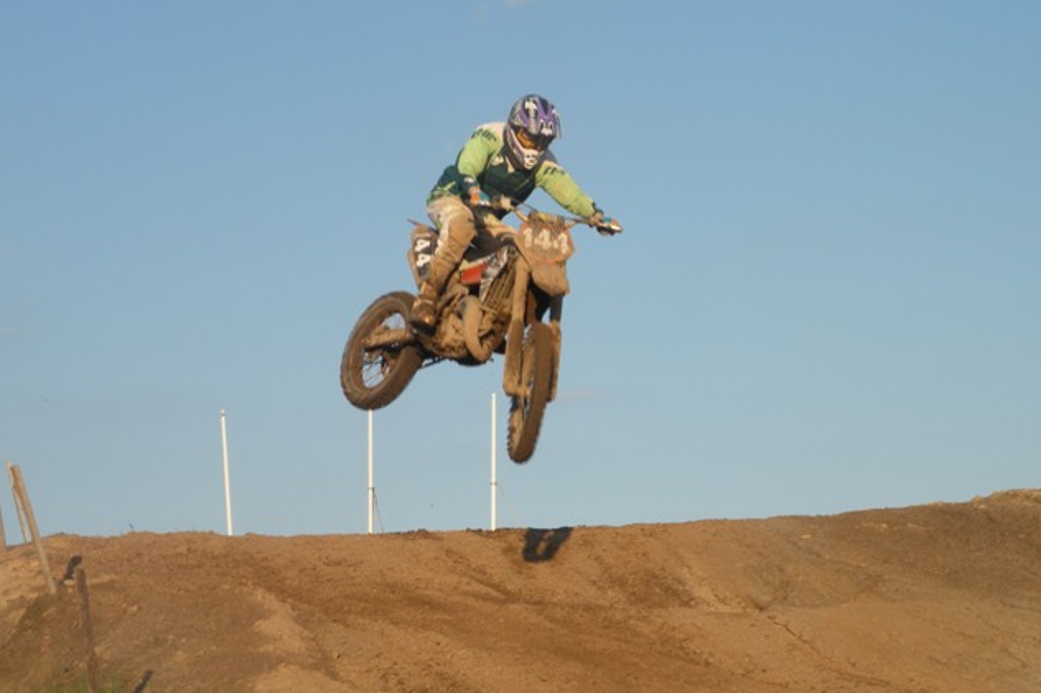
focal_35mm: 98
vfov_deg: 14.0
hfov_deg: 20.8
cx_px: 520
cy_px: 329
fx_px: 2833
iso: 64
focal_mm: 16.4
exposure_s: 1/198
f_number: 6.3
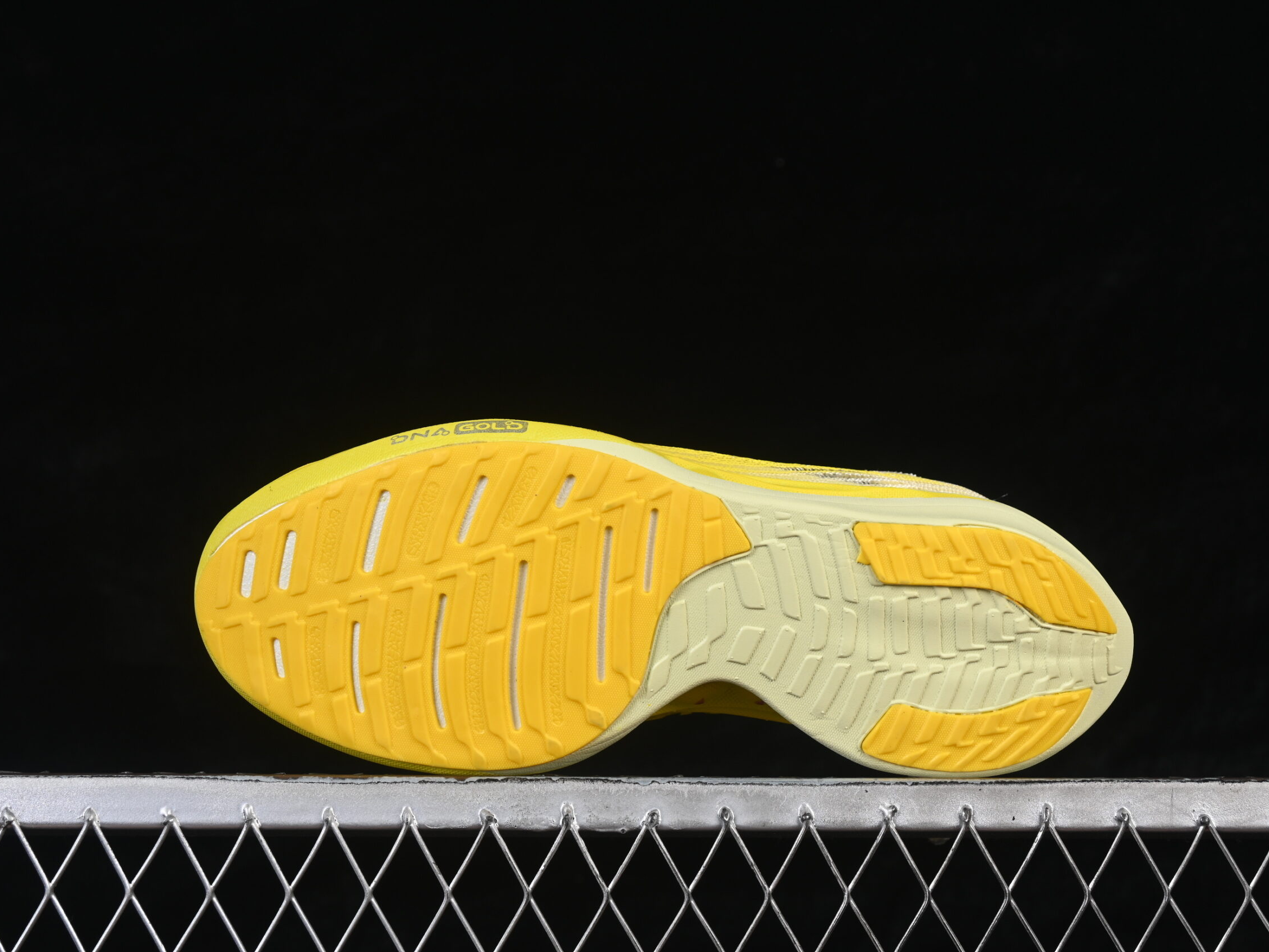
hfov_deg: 23.8
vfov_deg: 18.0
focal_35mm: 82
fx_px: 3007
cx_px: 644
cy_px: 476
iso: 160
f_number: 8
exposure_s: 1/80
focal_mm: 50
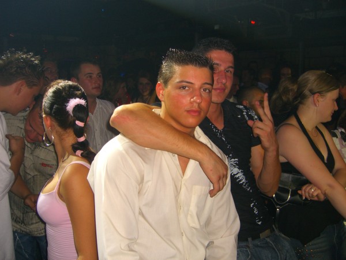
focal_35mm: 38
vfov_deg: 37.7
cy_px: 130
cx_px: 173
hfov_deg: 49.0
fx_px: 380
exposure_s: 1/60
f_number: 2.8
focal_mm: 7.9
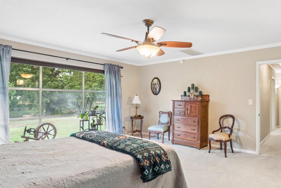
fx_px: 172
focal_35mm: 22
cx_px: 183
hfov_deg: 76.5
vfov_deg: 57.2
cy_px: 100
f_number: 8
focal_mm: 16
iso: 200
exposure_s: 1/2.5
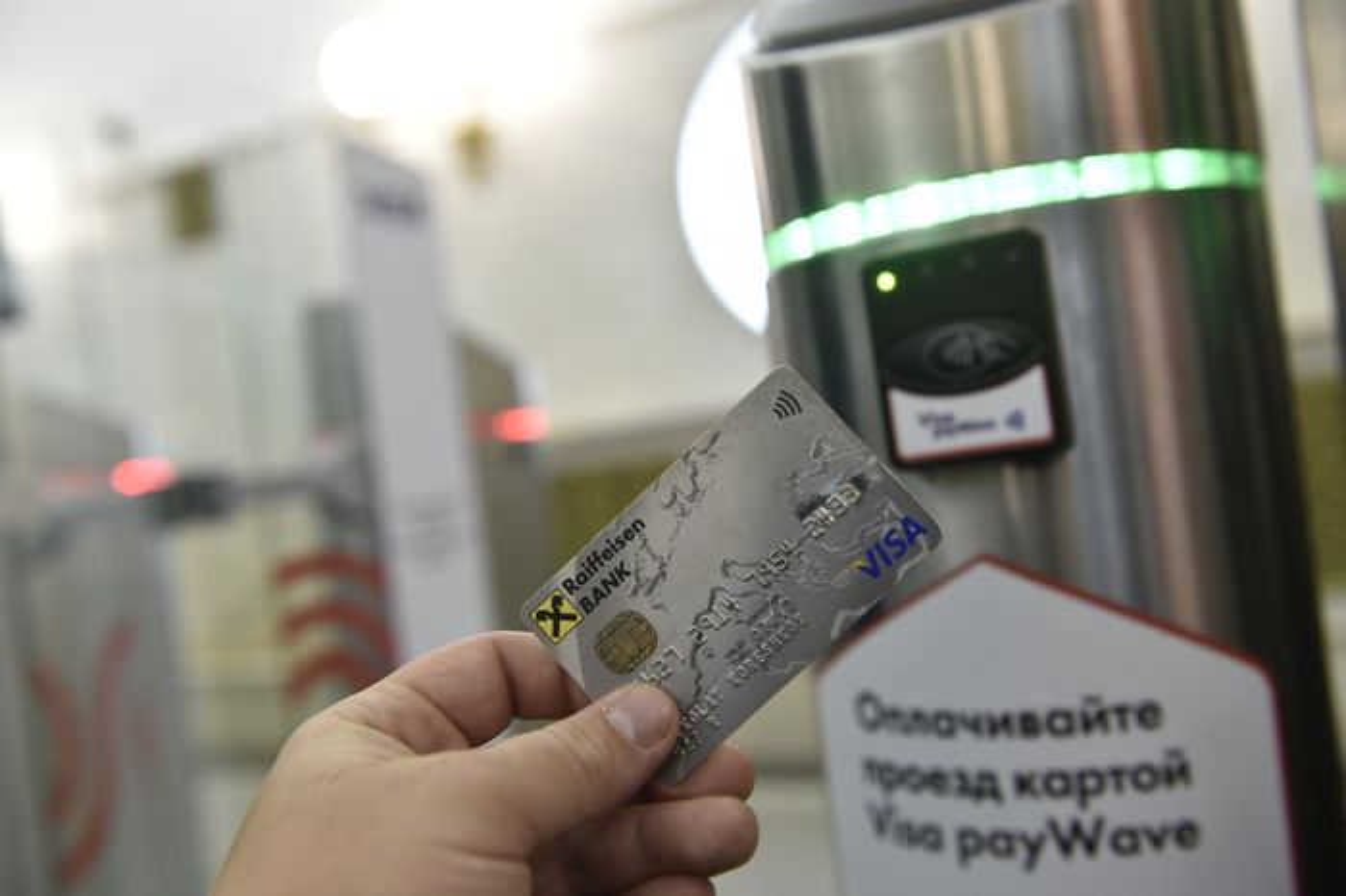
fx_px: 1420
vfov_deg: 35.0
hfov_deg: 50.7
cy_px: 448
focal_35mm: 38
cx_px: 673
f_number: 4
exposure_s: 1/160
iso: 2000
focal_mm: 38
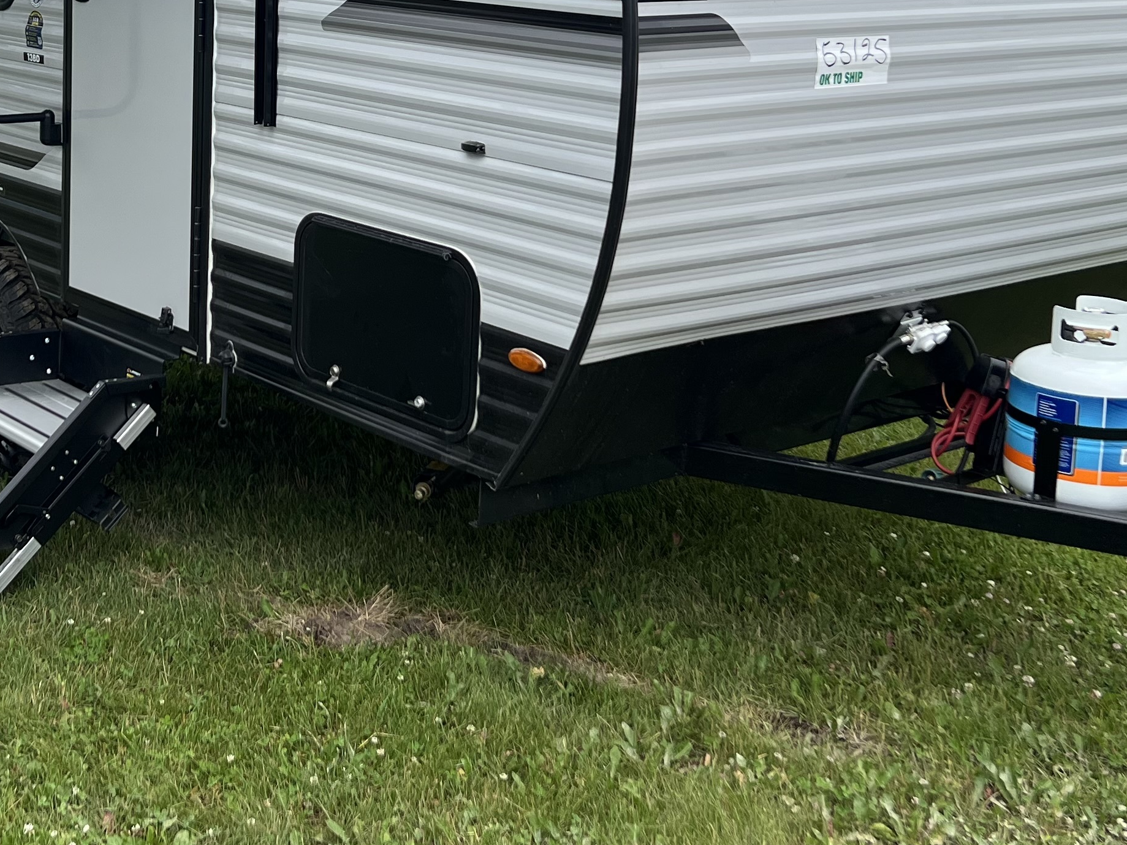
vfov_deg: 25.0
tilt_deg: -6.9
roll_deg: -1.3
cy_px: 107
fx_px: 1856
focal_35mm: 57
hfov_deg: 33.1
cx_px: 278
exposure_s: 1/1412
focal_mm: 5.7
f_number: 1.5
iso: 50
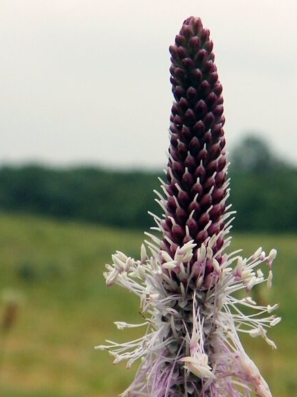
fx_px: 1065
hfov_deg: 15.9
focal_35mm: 93
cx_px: 186
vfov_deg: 20.9
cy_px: 303
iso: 200
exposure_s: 1/250
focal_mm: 9.2
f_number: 5
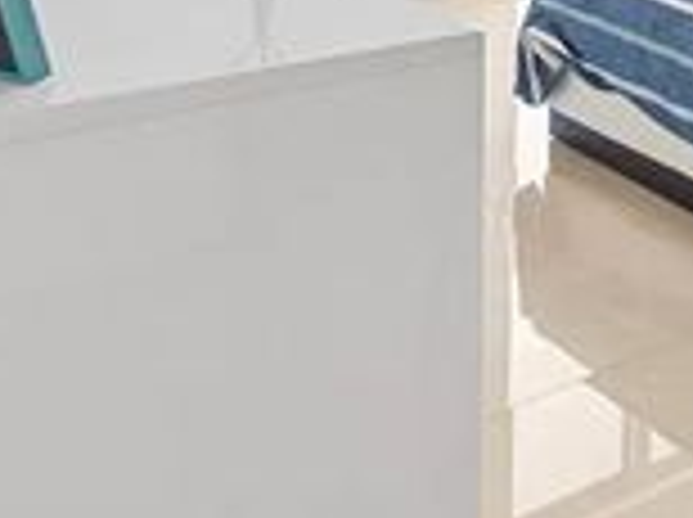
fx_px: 1199
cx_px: 1053
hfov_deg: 24.6
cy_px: -302
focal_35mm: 60
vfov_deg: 20.2
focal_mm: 15
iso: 400
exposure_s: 1/10
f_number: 8
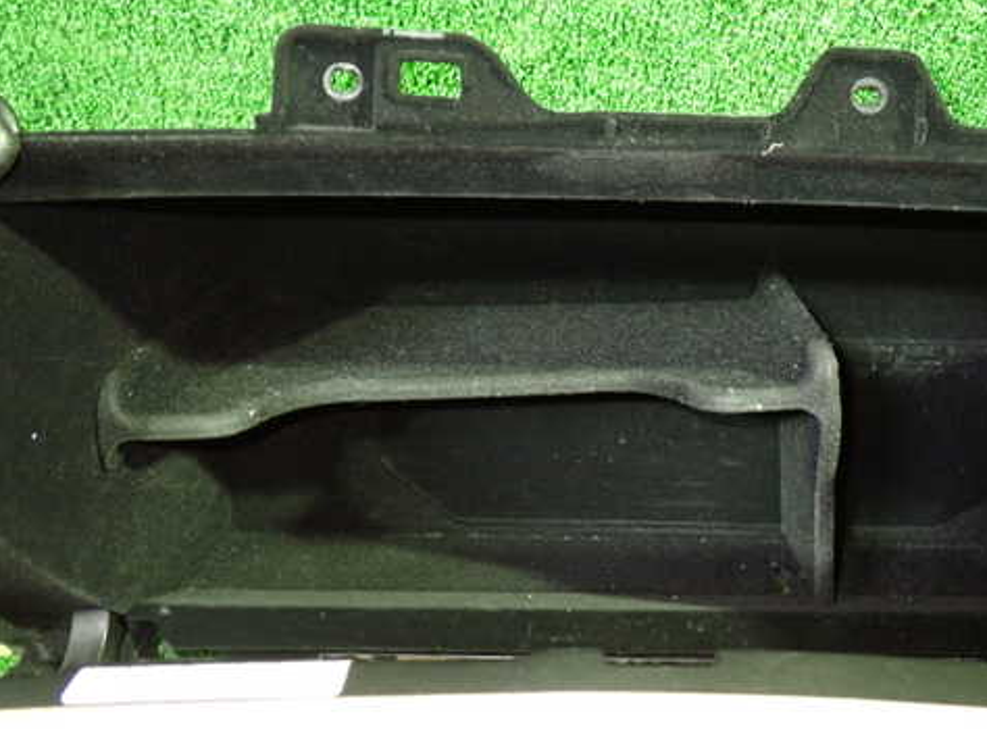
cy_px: 381
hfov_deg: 48.5
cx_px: 623
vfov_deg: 37.7
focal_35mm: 38
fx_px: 1083
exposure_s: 1/10
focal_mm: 5.4
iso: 800
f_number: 2.3
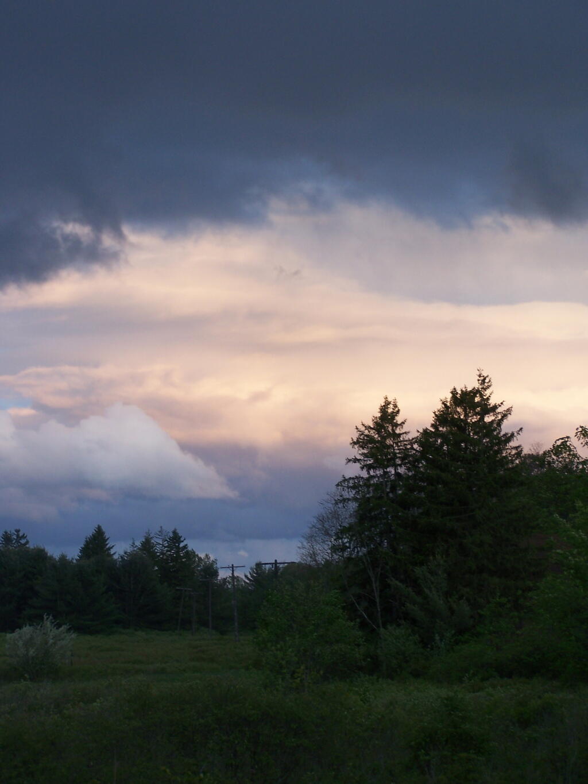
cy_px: 392
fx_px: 2378
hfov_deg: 14.1
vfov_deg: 18.7
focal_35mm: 105
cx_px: 294
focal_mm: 17.5
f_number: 3.2
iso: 80
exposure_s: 1/80
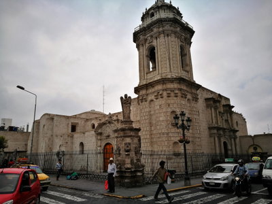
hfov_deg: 65.3
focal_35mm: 27
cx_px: 136
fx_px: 212
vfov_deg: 51.4
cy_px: 102
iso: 50
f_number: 2.2
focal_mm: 4.5
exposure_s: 1/730
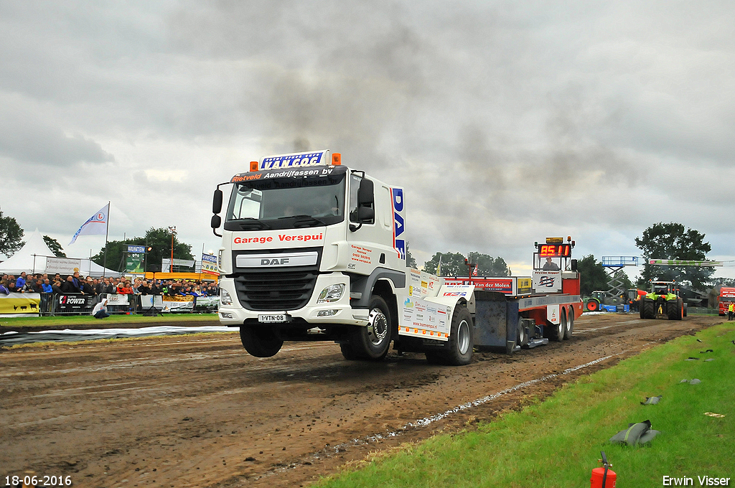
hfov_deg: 49.6
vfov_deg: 34.1
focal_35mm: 39
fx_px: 795
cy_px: 244
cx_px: 368
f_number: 4
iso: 1000
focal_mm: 26
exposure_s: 1/1000
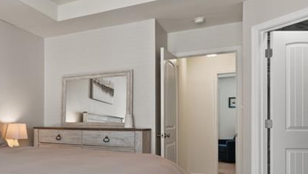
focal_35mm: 36
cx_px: 18
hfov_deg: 48.1
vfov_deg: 32.3
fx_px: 294
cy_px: 128
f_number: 8
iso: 250
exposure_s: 1/1.25
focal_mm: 14
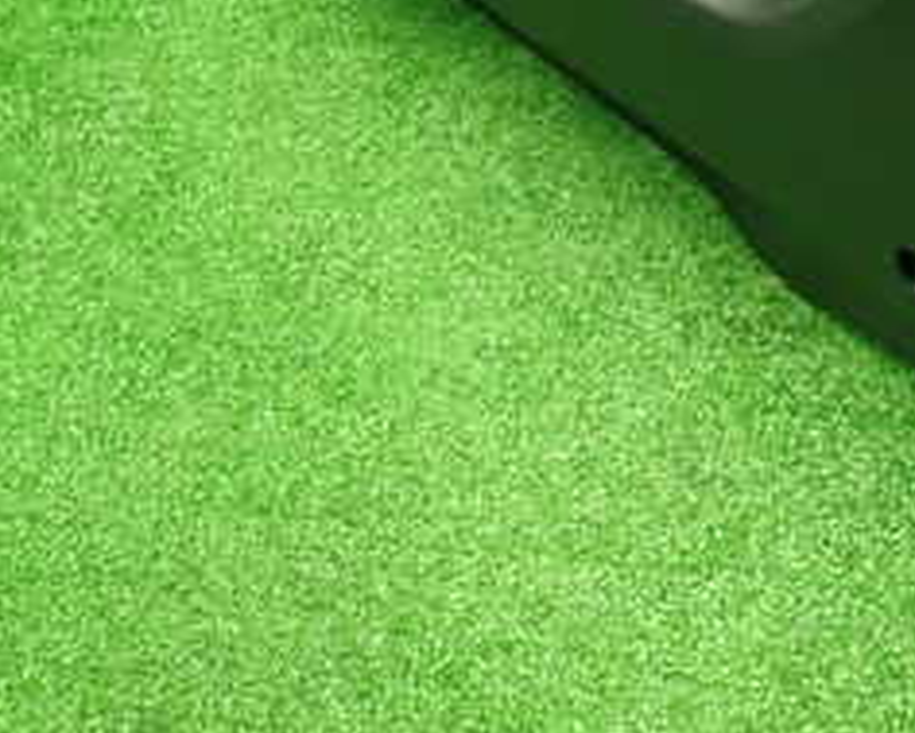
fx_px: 1680
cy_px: 0
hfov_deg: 29.1
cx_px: 837
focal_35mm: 62
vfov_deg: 23.6
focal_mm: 4.5
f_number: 2
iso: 250
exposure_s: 1/30
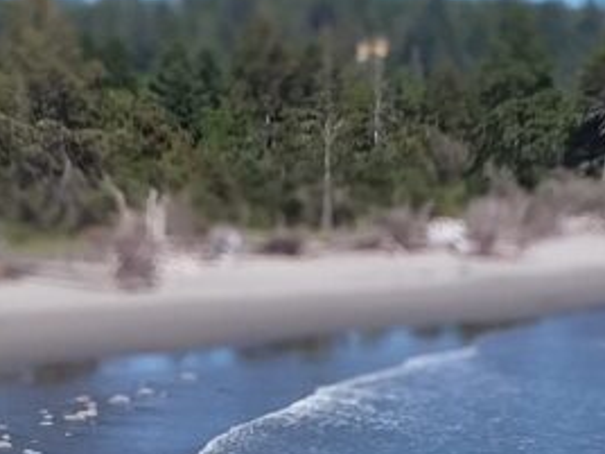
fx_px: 1800
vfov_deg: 13.7
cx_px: 282
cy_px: 614
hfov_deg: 19.1
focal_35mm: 103
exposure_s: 1/1682
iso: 50
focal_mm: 2.91
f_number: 1.9
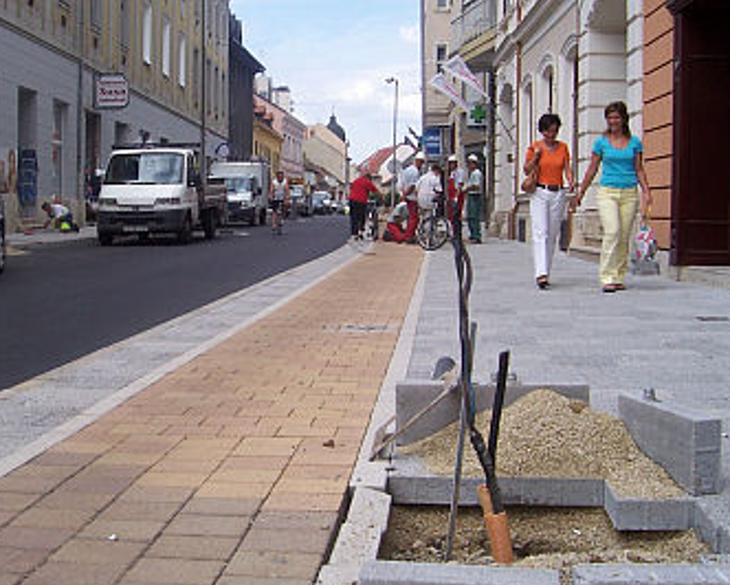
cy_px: 266
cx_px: 273
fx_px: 973
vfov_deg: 33.4
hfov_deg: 40.8
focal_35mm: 45
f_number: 5.6
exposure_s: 1/350
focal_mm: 5.6
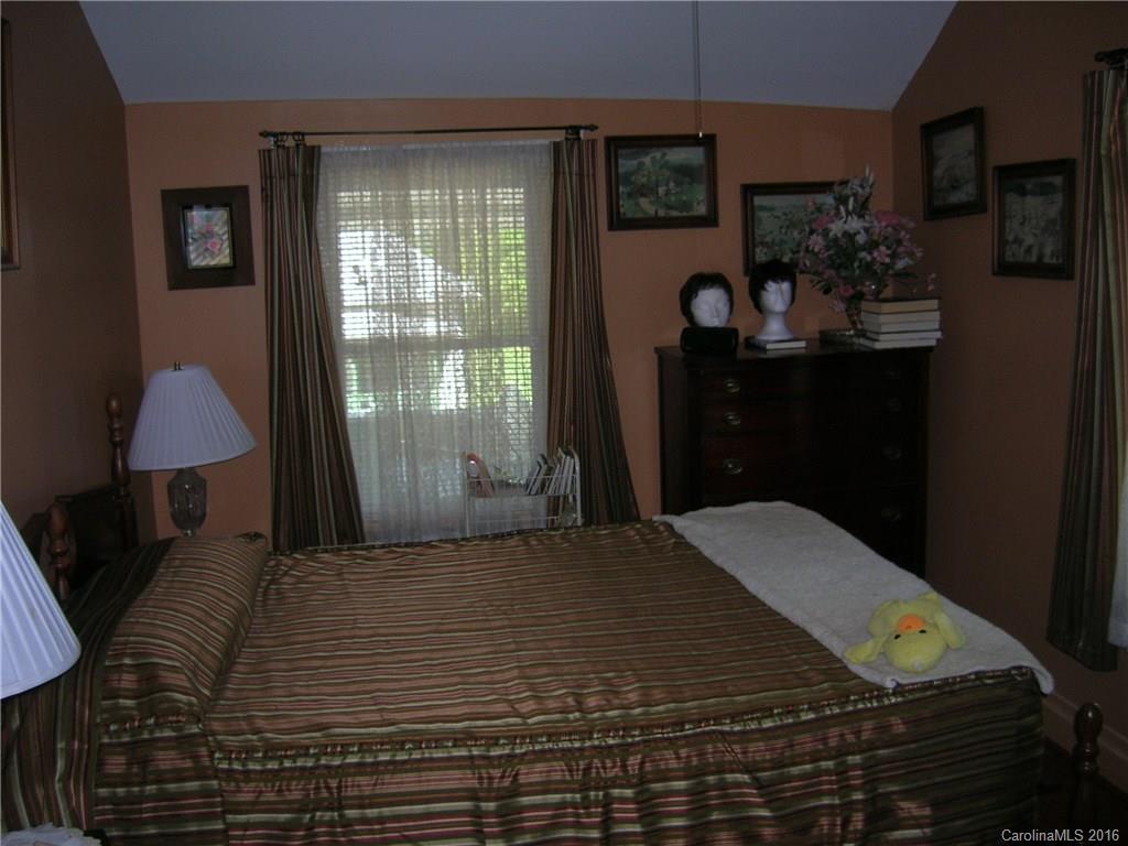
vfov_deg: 41.8
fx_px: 1108
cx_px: 564
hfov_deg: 54.0
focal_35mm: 34
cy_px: 423
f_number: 2.9
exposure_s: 1/60.1
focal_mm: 5.7
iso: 63
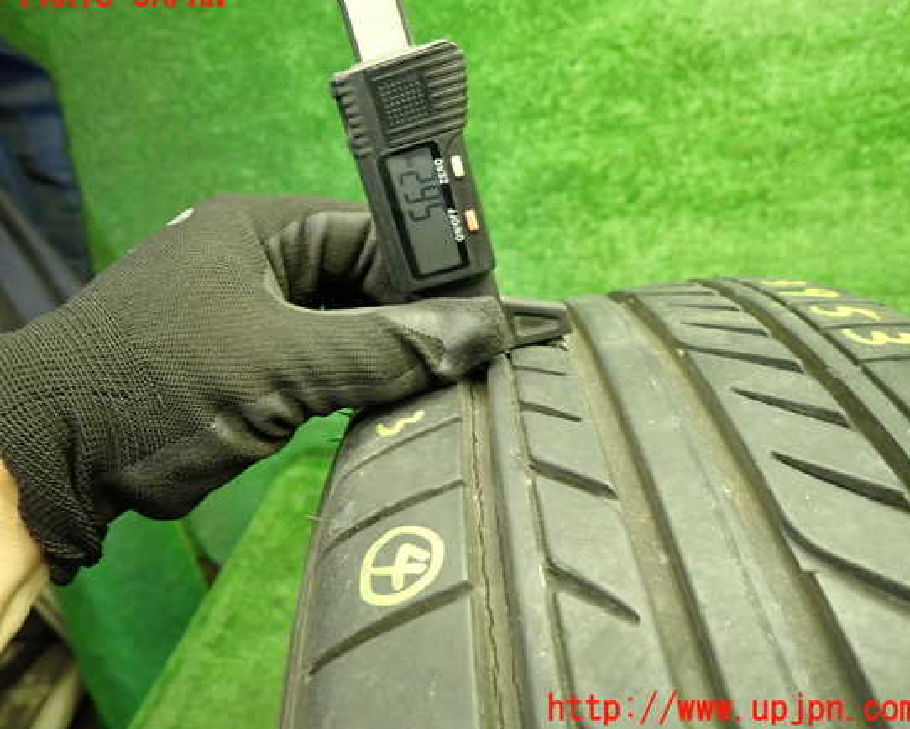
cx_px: 423
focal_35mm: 27
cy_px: 353
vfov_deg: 53.2
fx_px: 727
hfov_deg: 64.0
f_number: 2
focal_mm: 4.5
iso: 320
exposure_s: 1/30
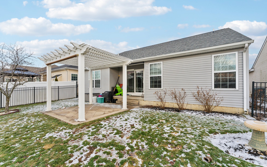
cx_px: 133
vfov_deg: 74.8
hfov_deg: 101.5
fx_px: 109
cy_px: 84
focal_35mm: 15
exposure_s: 1/640
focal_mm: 14
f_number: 8
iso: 640
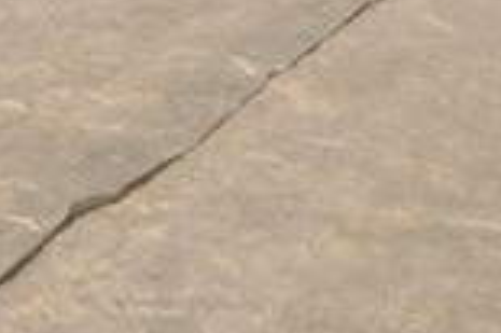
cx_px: -530
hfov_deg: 15.2
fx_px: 1474
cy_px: -448
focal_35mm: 106
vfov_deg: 11.0
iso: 400
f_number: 8
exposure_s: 1/125
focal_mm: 16
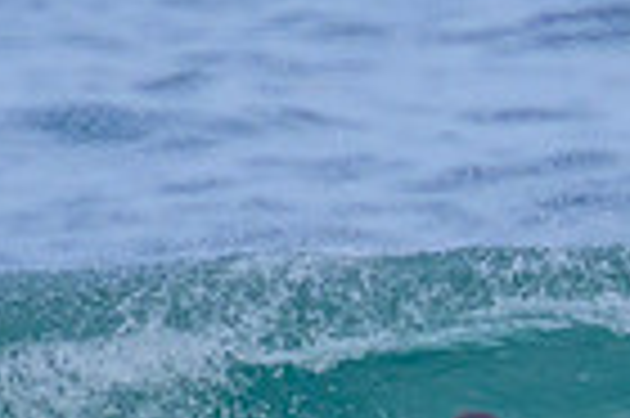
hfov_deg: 0.5
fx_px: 77941
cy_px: 684
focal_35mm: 4459
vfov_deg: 0.3
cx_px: 815
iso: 900
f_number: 11
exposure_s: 1/2000
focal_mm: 800
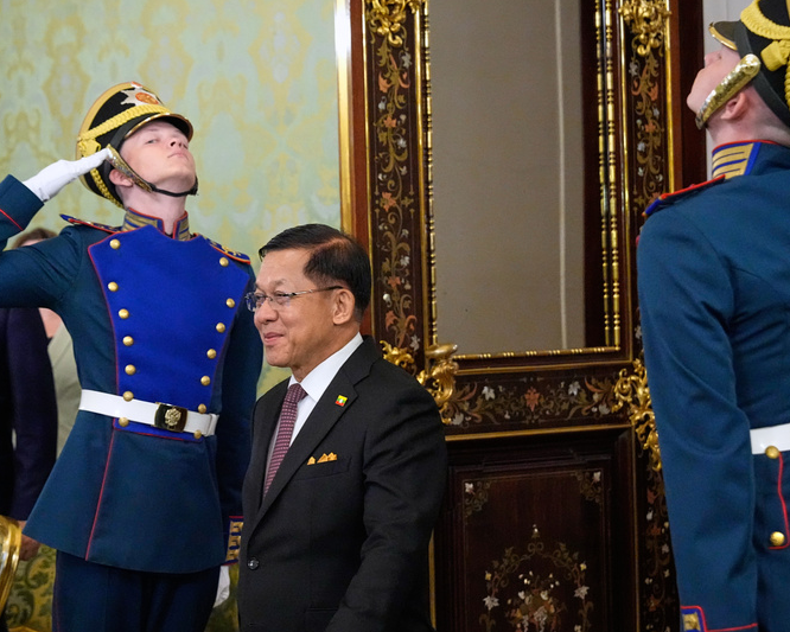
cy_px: 352
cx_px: 314
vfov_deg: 15.2
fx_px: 2362
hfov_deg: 19.0
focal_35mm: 101
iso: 10000
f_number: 4
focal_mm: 70
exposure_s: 1/320
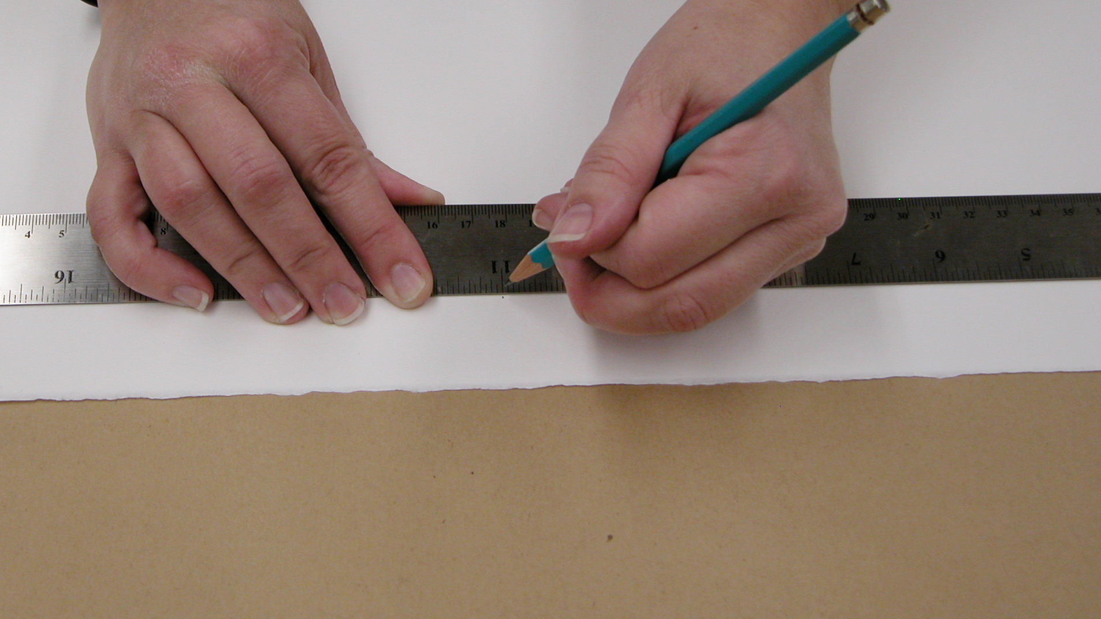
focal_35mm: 79
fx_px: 2306
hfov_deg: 26.8
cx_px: 411
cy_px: 172
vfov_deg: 15.2
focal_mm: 13.7
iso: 100
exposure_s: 1/67.7
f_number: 3.1
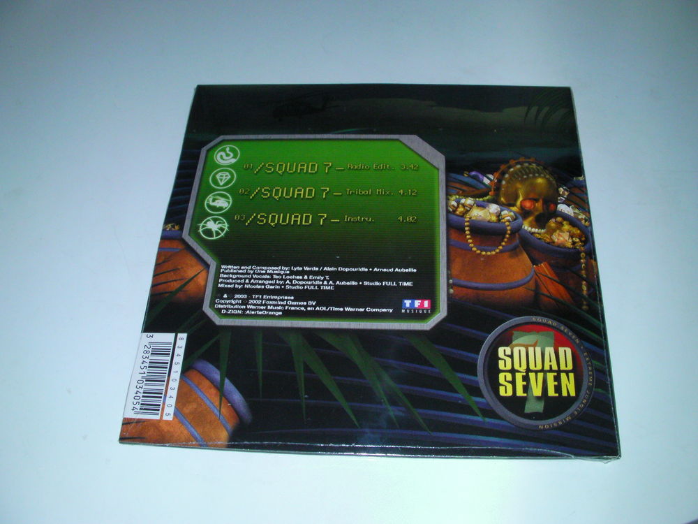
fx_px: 766
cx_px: 349
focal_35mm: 38
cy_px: 262
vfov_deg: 37.7
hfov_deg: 49.0
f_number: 5.6
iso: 200
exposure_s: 1/30
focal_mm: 6.3
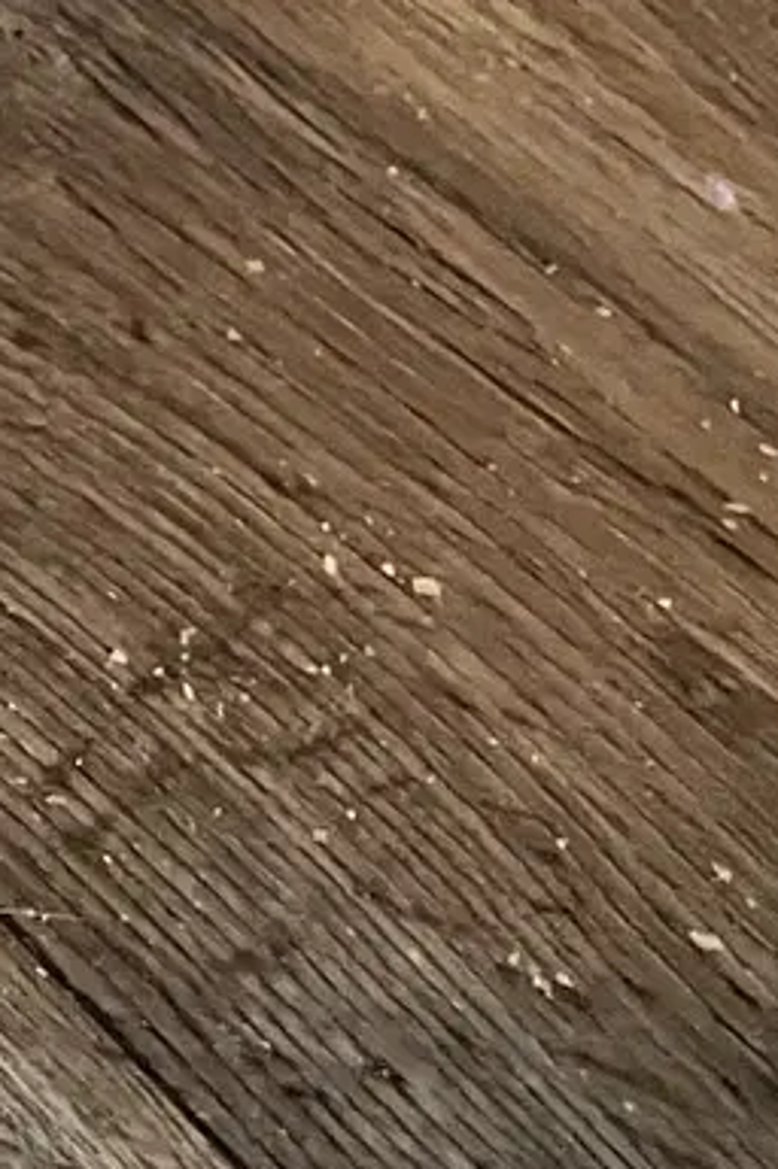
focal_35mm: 135
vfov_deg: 14.4
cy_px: -498
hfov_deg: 8.1
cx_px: -1851
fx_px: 4384
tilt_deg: -53.3
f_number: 1.6
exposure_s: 1/30
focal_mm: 4.2
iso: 500
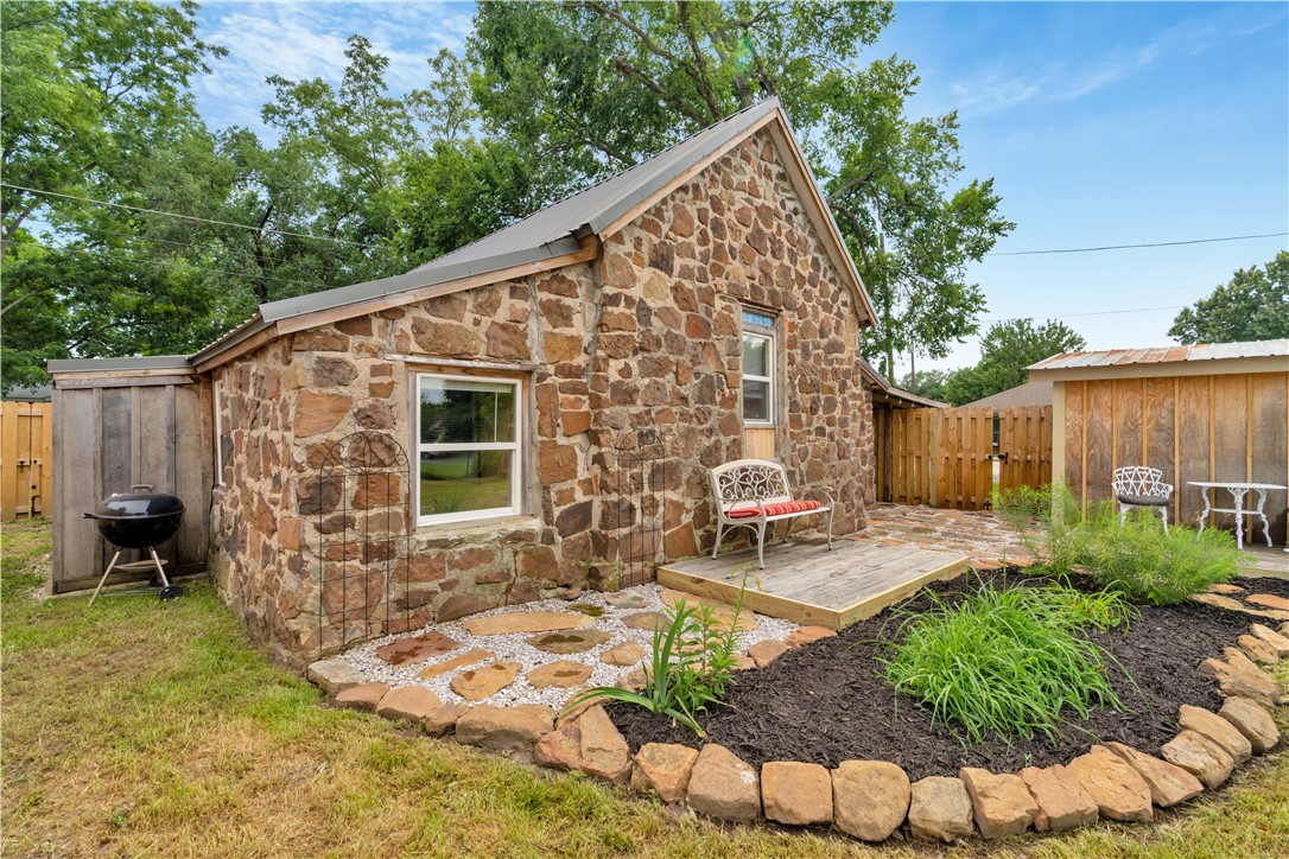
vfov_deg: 73.7
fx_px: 573
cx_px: 644
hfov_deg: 96.7
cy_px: 430
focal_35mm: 16
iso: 125
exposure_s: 1/160
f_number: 7.1
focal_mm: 16
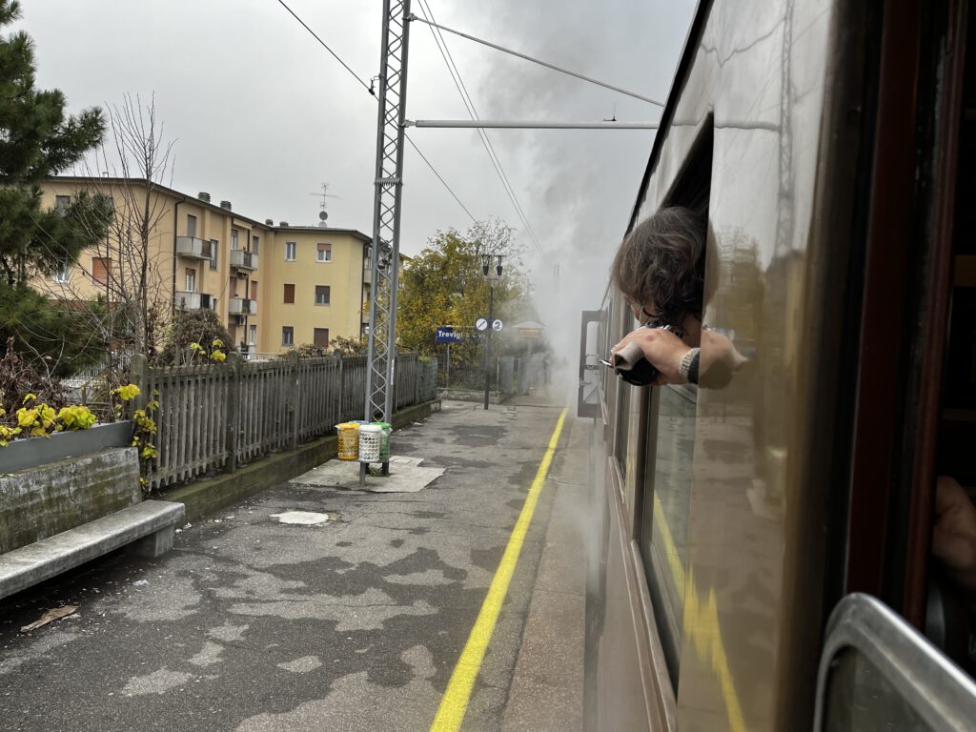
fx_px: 733
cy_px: 366
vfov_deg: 53.1
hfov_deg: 67.3
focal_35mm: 26
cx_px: 488
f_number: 1.6
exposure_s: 1/206
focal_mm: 5.1
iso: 40
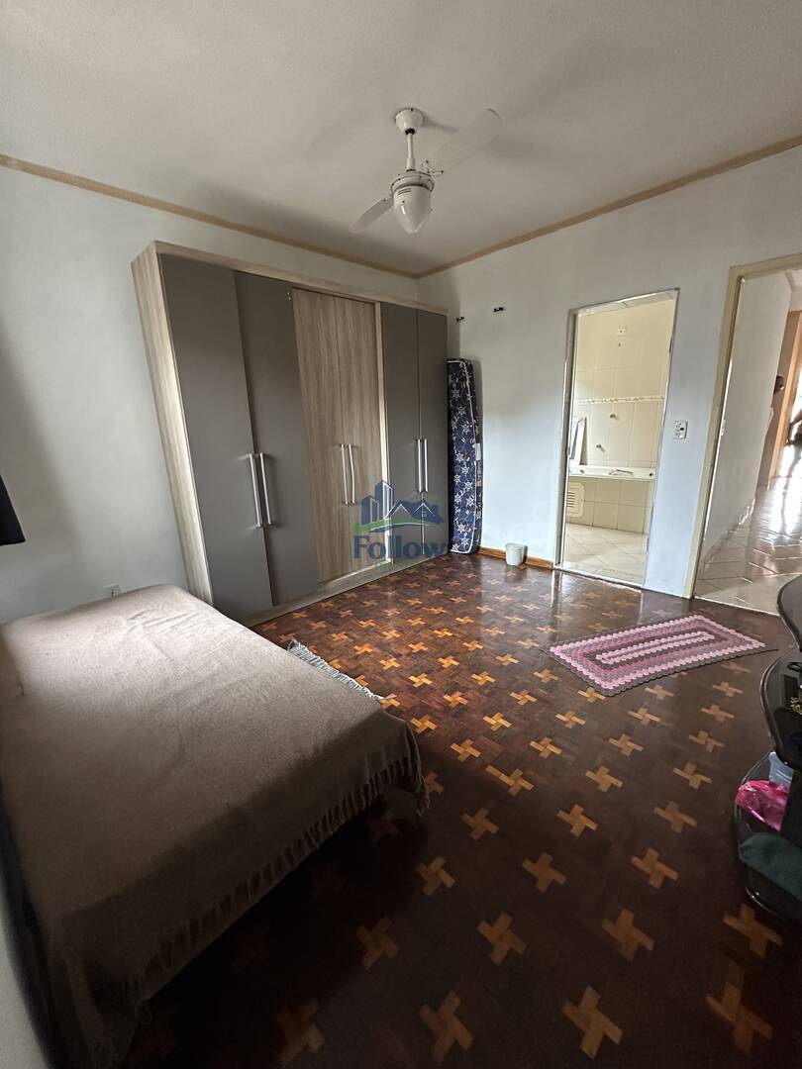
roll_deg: +0.9
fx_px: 432
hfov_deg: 85.7
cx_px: 401
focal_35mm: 14
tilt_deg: -14.2
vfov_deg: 102.1
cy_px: 534
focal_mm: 2.22
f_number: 2.2
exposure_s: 1/60
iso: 800
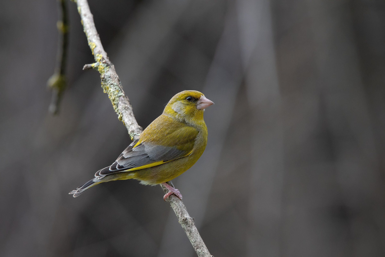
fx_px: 9624
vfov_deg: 1.5
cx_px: 192
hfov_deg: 2.3
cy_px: 128
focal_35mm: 900
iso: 1600
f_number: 8
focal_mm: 600
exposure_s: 1/1000
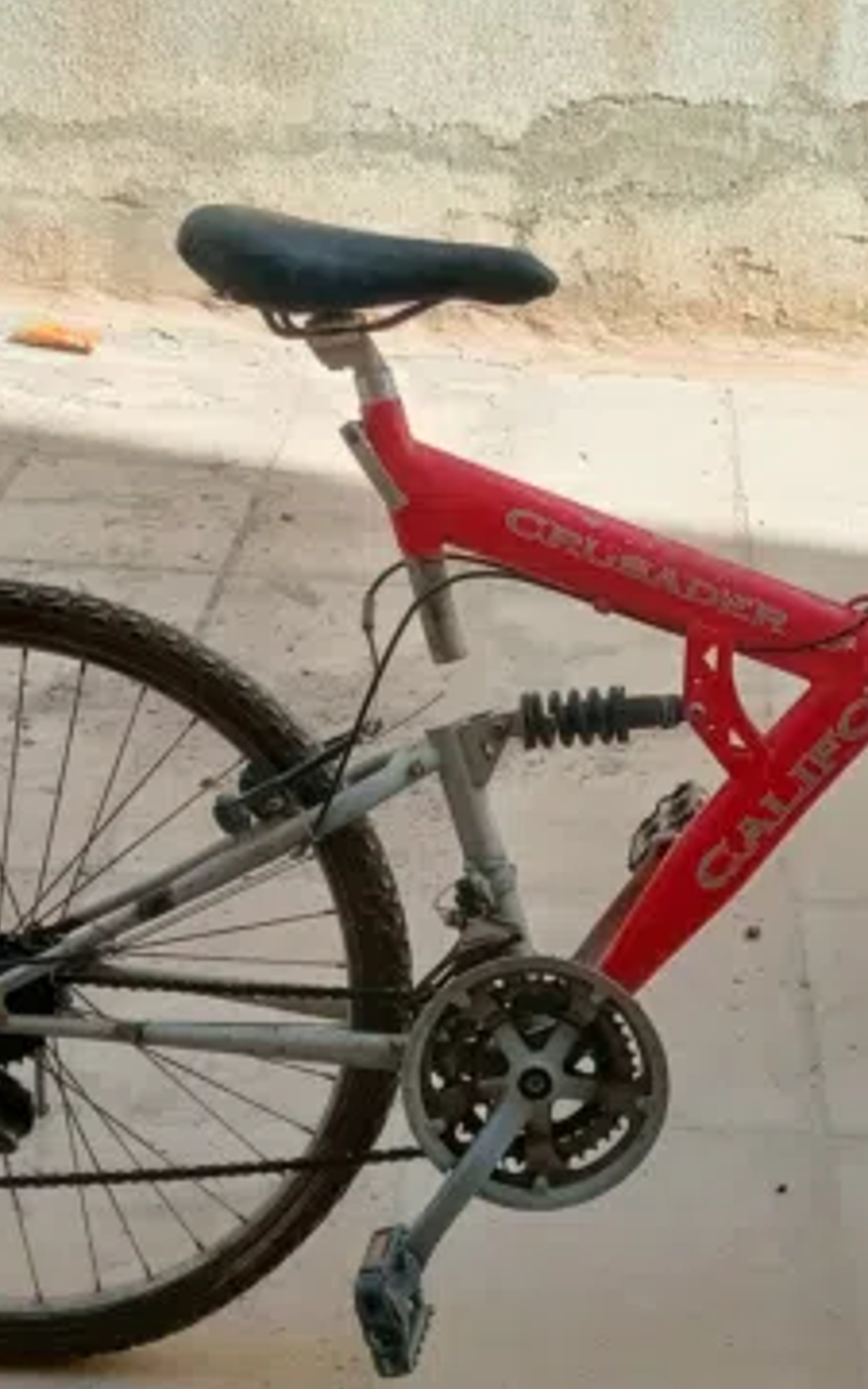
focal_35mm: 49
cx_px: 594
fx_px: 1855
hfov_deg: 26.2
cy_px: 702
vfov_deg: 41.1
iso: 120
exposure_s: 1/240
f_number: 1.8
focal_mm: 3.61
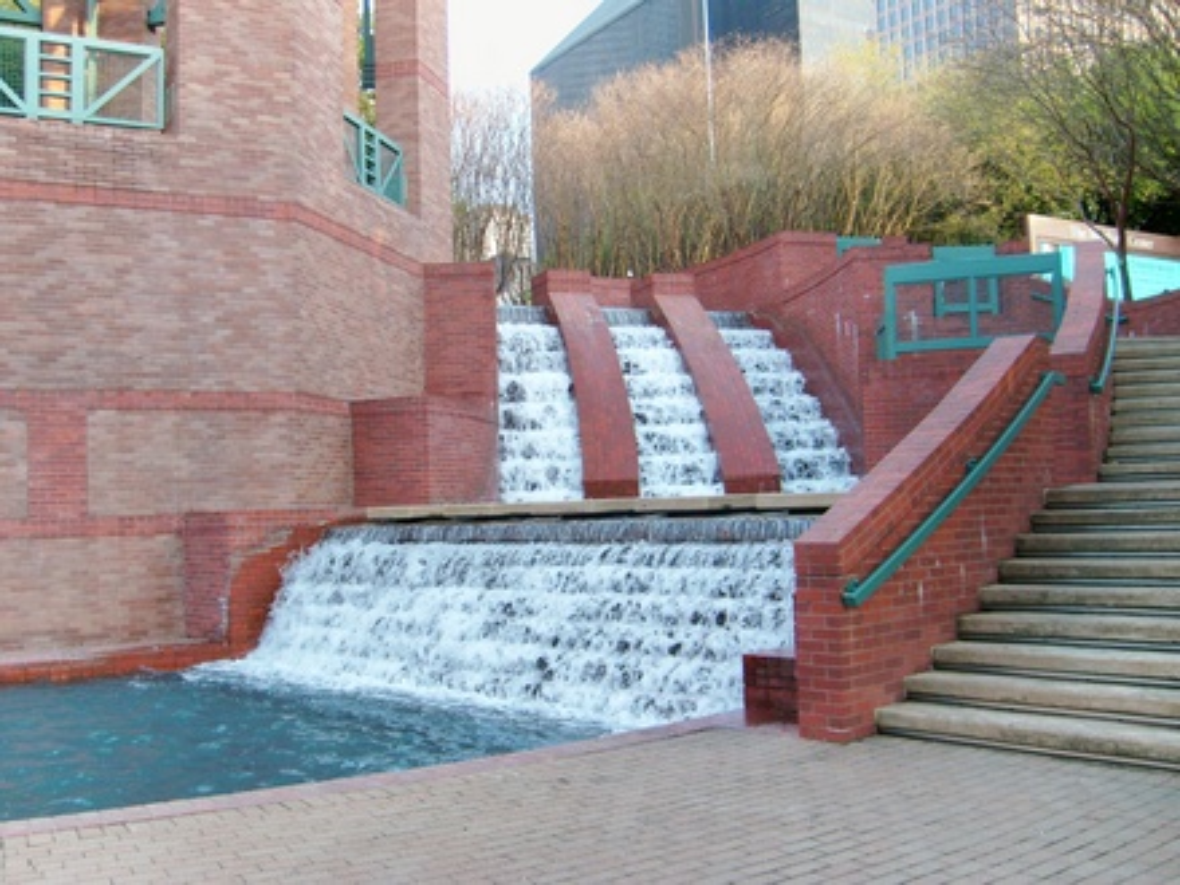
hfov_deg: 52.6
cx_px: 590
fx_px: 1193
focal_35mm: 35
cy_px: 442
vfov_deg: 40.7
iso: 80
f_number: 2.8
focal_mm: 5.8
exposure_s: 1/90
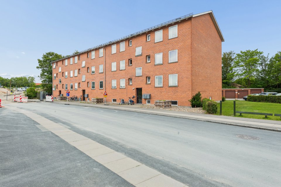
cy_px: 94
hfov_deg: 81.2
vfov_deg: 59.5
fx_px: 164
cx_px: 140
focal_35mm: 21
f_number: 11
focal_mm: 21
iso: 200
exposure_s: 1/60
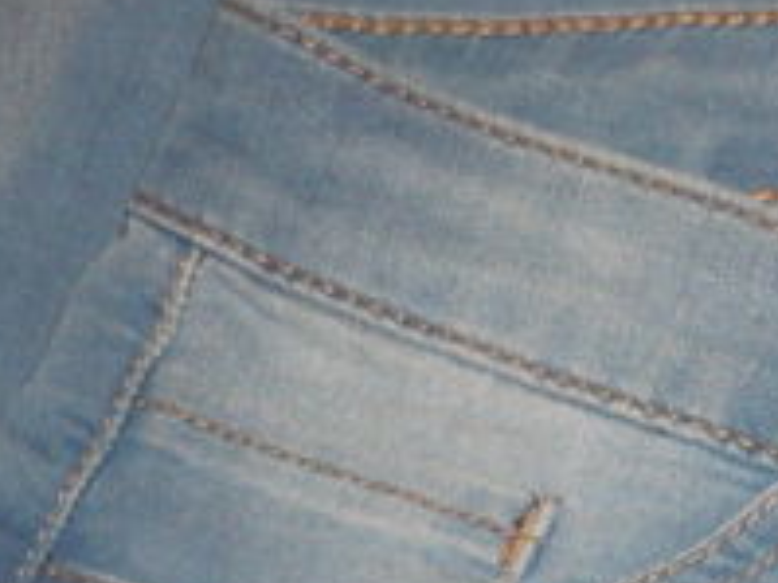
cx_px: 1318
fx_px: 3953
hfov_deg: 10.7
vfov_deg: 8.3
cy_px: 853
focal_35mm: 176
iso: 100
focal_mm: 5.8
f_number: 2.8
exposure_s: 1/30
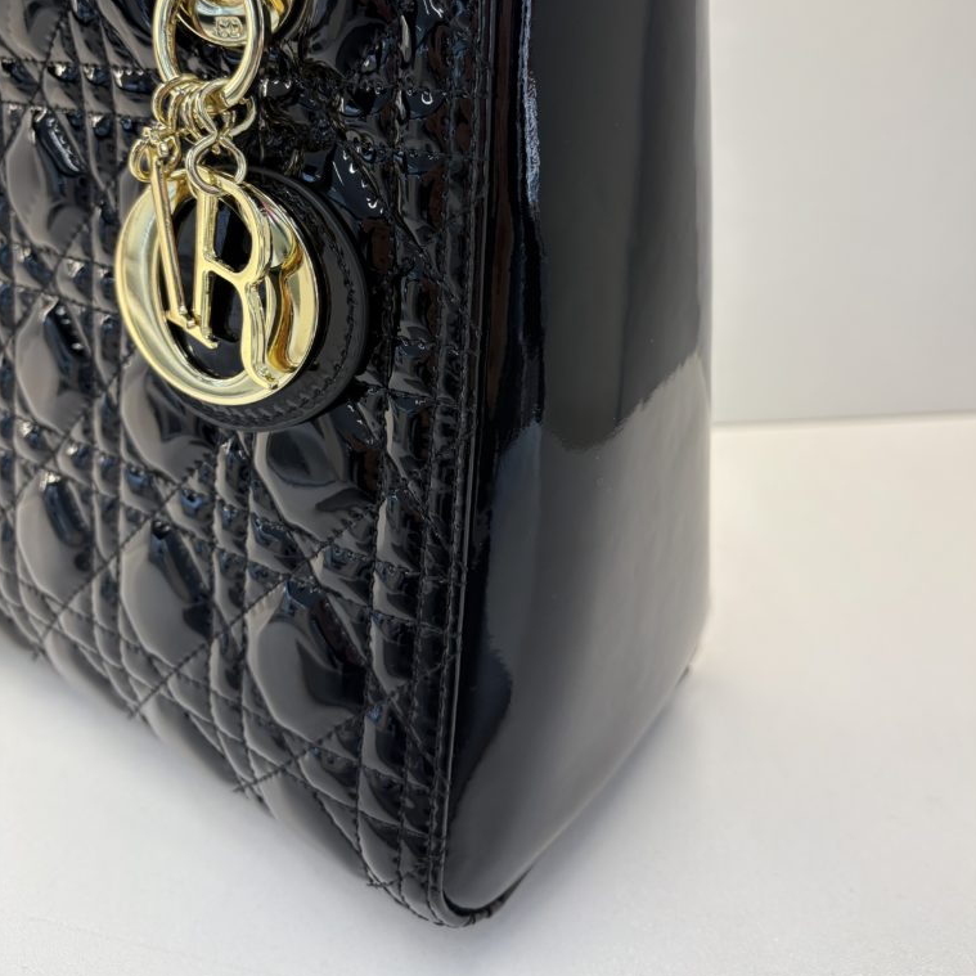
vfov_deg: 51.6
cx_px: 490
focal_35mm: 31
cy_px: 325
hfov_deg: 52.5
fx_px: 989
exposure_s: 1/50
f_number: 1.6
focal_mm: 5.96
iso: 80
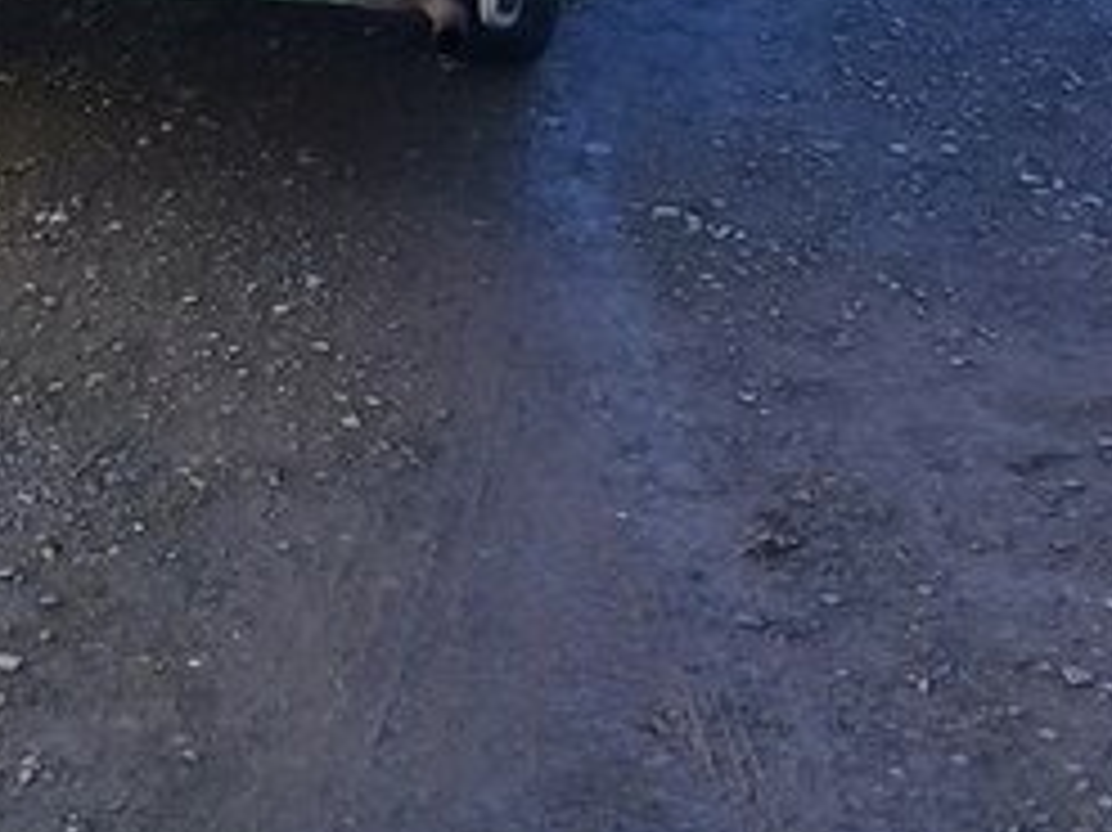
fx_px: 2665
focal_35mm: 83
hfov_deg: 22.9
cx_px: 86
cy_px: -218
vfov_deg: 16.8
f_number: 2.2
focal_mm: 3.3
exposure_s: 1/300
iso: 50
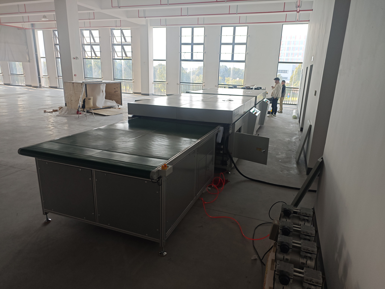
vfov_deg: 58.9
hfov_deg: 73.9
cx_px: 192
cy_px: 144
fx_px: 256
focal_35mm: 23
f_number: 2
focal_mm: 8.72
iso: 80
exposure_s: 1/100
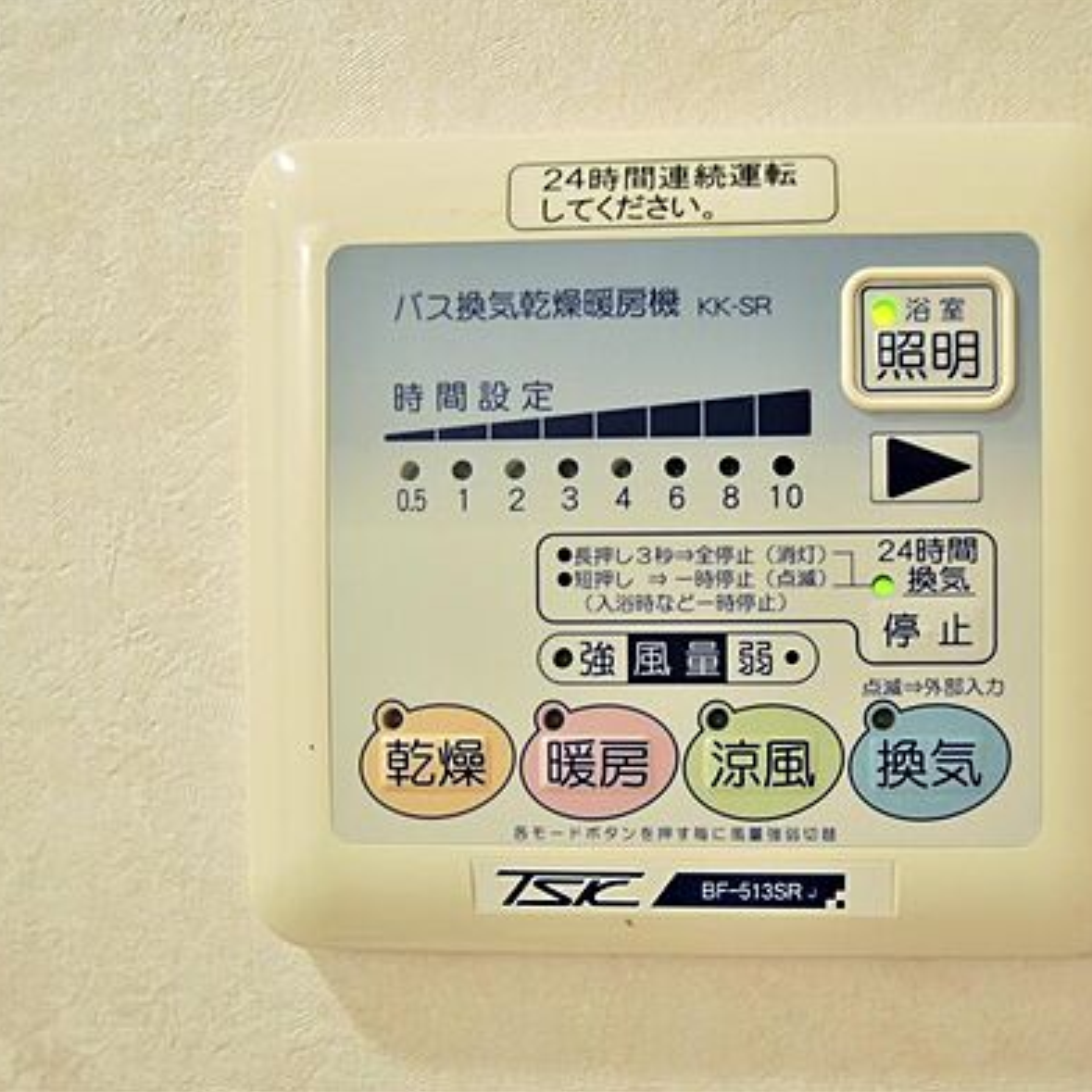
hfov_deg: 46.6
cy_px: 540
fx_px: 1249
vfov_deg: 47.2
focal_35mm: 35
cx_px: 706
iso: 160
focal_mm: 18
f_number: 4.5
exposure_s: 1/30
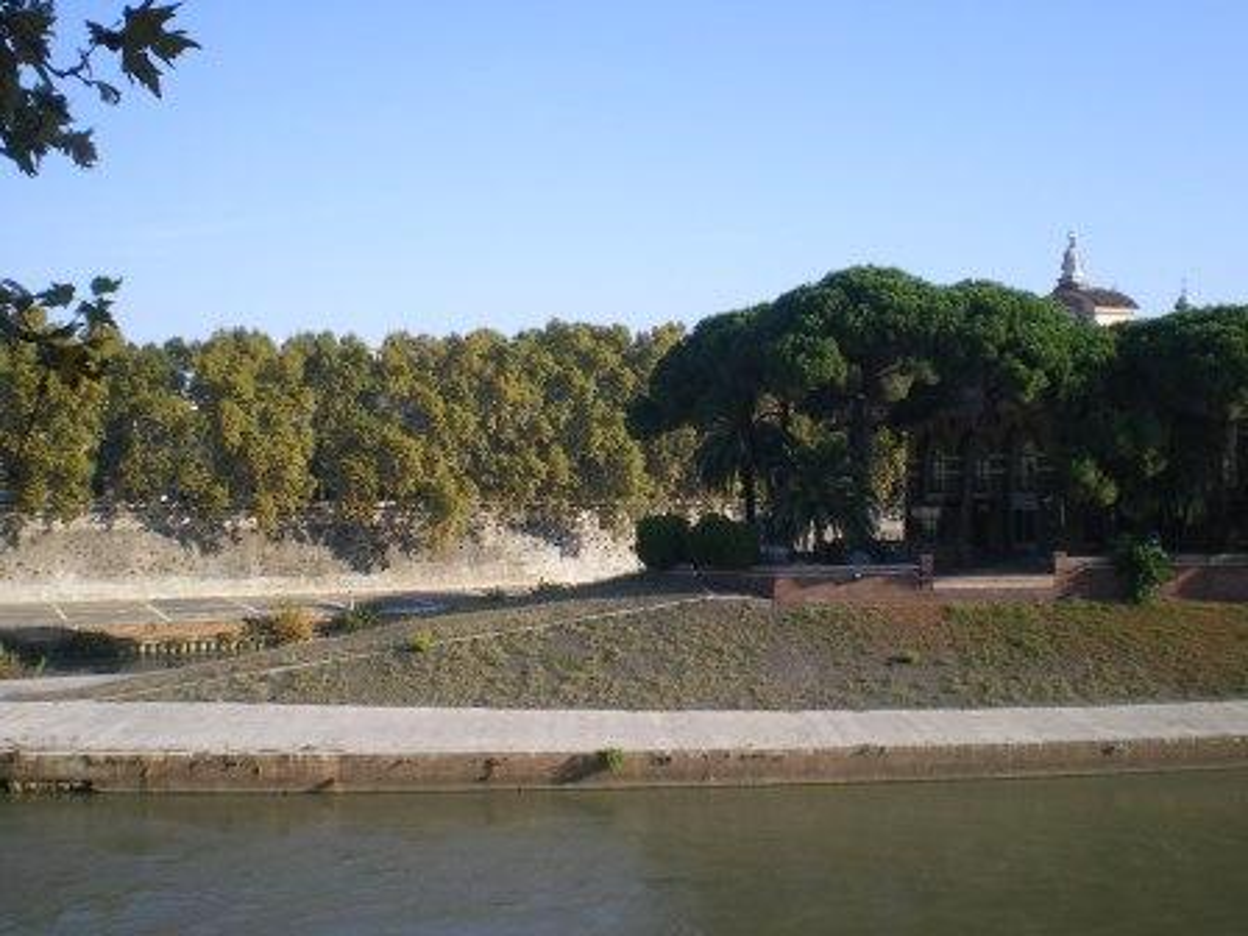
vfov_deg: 37.7
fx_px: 1370
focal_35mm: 38
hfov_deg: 49.0
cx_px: 624
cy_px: 468
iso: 64
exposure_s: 1/160
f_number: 4.6
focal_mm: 6.3
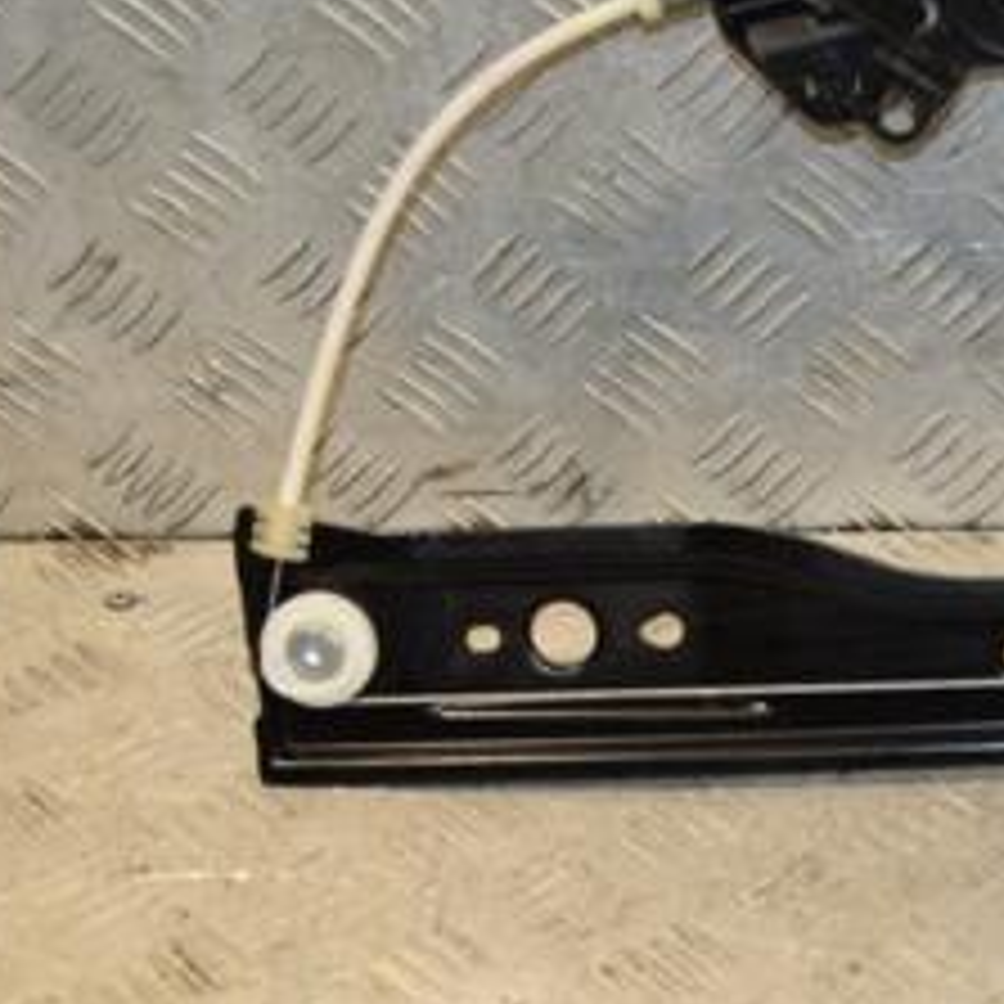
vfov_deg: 16.9
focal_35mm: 103
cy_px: 486
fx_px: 3380
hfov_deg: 16.4
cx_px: 1072
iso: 800
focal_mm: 30
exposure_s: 1/200
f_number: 5.6
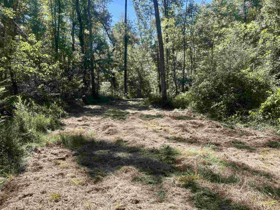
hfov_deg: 67.3
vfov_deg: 53.1
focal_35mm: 26
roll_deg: +0.3
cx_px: 140
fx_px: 210
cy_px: 105
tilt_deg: -3.6
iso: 50
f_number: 1.5
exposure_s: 1/894
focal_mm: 5.7
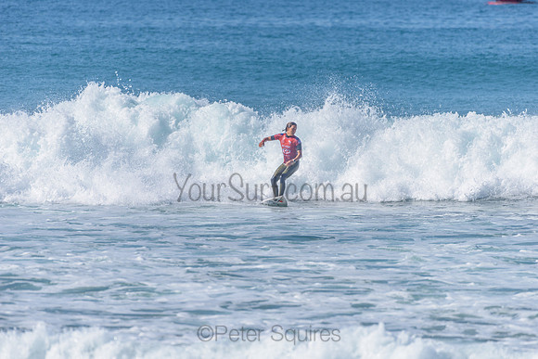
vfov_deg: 2.8
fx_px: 7474
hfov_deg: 4.1
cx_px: 269
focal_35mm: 500
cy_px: 180
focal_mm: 500
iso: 140
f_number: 5.6
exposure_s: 1/2000
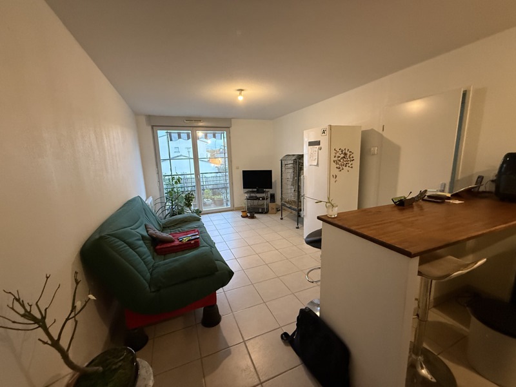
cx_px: 258
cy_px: 194
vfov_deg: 85.7
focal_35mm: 14
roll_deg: +2.1
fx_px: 209
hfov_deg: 102.1
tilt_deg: -8.4
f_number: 2.2
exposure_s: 1/50
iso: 500
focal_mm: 2.22
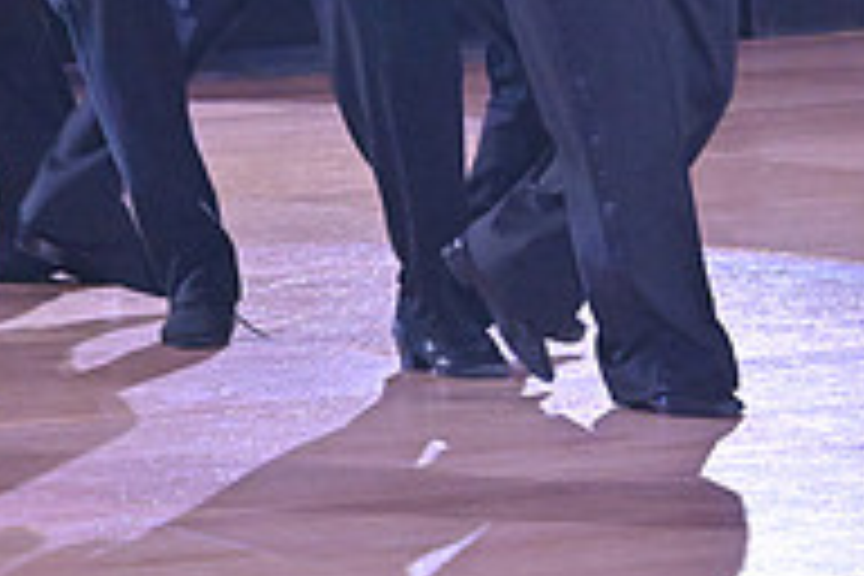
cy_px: -254
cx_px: 428
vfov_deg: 5.2
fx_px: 6240
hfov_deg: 7.9
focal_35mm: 260
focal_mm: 86
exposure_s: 1/400
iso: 6400
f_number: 8
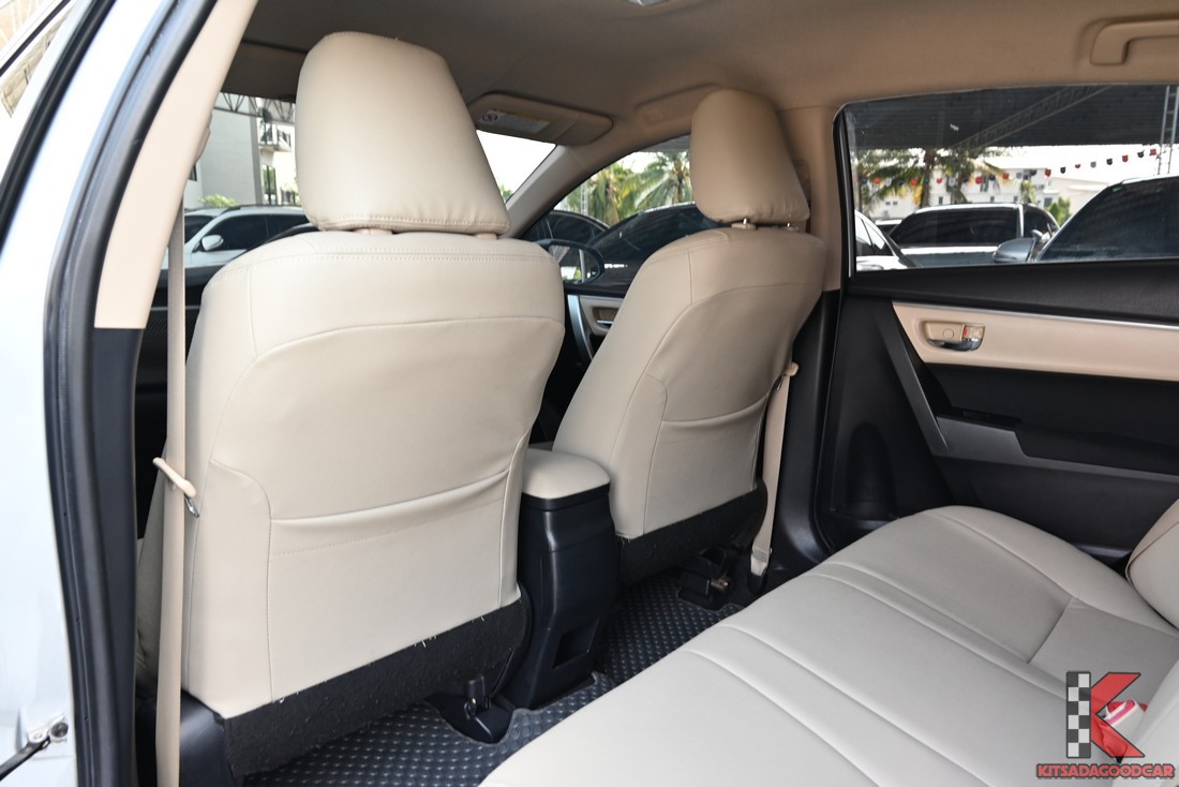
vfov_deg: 53.2
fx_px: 786
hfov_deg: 73.7
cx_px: 590
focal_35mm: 24
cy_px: 394
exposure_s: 1/30
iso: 280
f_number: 6.7
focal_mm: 24
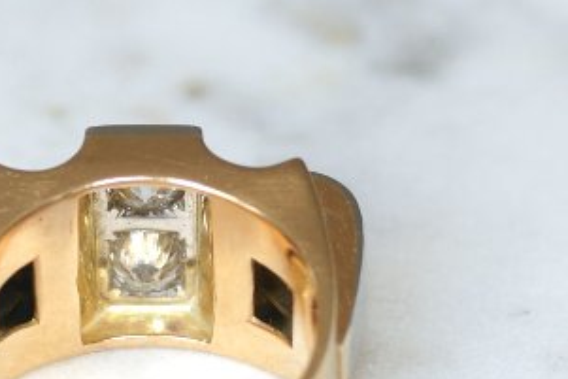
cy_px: 266
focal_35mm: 418
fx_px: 6598
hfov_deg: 4.9
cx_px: 175
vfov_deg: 3.3
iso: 200
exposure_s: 1/160
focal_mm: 70
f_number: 5
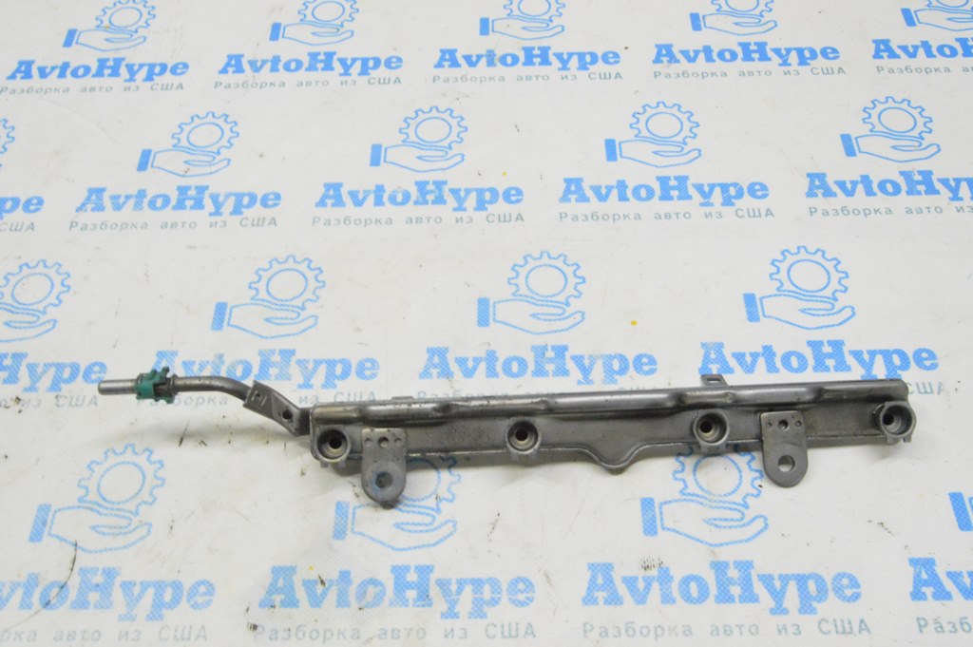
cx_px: 486
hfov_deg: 55.1
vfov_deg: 38.3
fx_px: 932
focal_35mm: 34
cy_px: 324
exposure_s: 1/20
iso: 6400
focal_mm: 23
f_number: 20
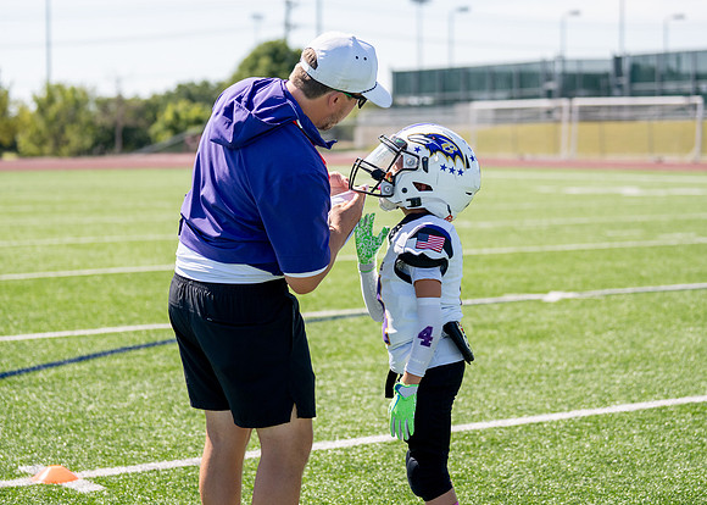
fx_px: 1807
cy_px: 206
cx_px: 347
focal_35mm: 90
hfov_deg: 22.1
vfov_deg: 15.9
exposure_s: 1/3200
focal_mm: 70
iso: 200
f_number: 2.8
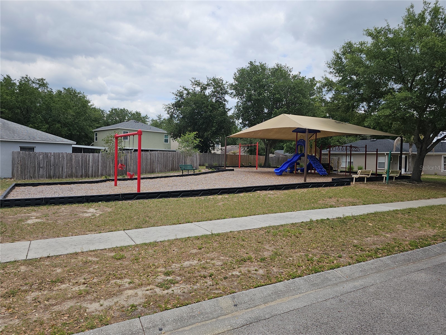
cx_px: 223
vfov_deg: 58.9
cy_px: 168
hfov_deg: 73.9
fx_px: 296
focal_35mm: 23
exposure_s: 1/838
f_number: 1.7
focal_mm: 6.3
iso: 10
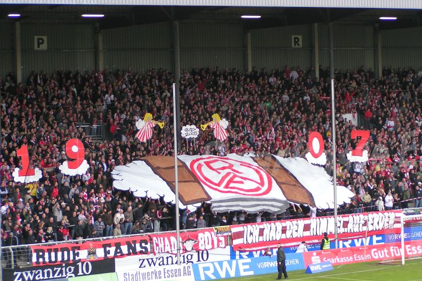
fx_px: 1465
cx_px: 210
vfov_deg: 11.0
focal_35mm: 125
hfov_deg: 16.4
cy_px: 129
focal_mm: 18.2
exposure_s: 1/100
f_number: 3.5
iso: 80
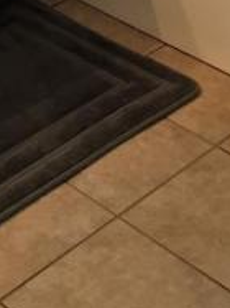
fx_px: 1055
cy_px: -264
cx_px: -41
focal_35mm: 119
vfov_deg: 14.4
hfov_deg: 12.2
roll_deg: +0.5
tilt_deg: -14.0
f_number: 2.2
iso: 100
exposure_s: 1/30
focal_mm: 4.15
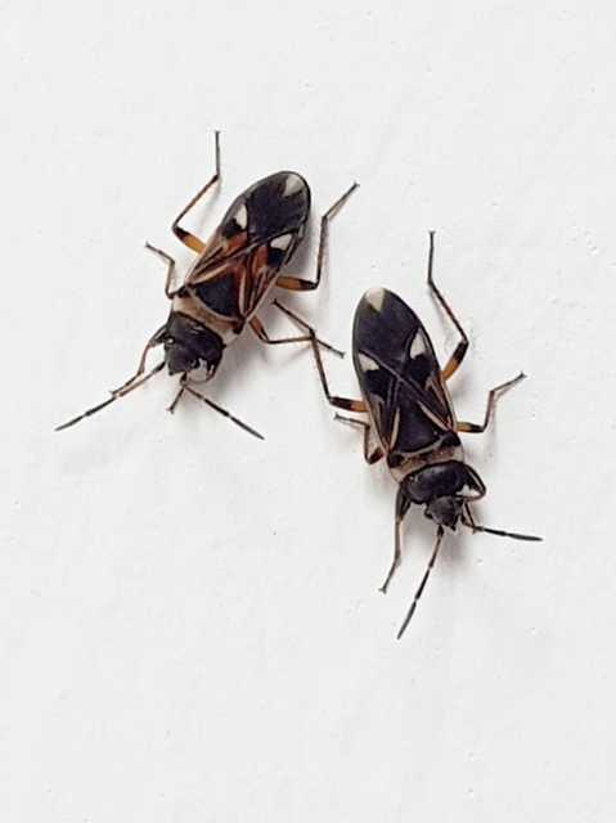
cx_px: 308
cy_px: 412
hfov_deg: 53.0
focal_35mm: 26
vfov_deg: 67.3
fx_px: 618
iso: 40
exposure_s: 1/194
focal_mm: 4.2
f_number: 1.7
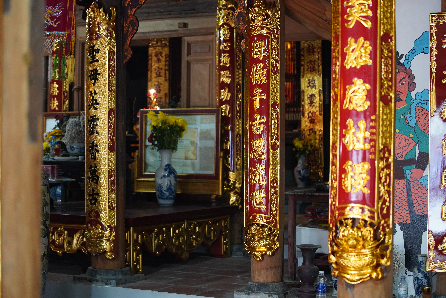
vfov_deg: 19.5
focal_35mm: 70
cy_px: 149
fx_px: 867
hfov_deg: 28.8
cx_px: 223
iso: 3200
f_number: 2.8
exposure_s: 1/160
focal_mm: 70
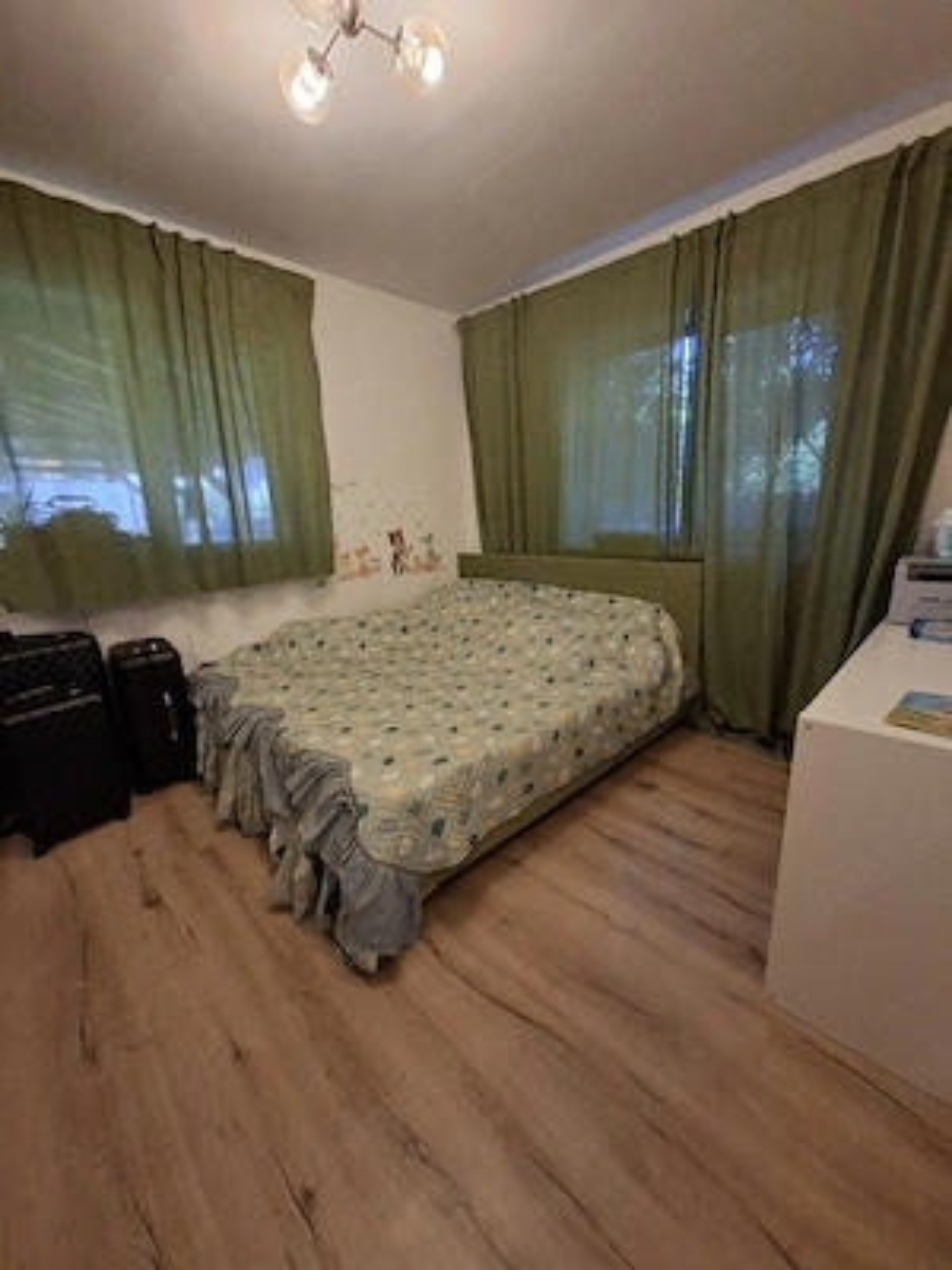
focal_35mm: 13
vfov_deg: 106.2
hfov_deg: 89.9
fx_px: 477
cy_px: 635
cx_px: 476
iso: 200
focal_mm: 1.74
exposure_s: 1/33
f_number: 2.2
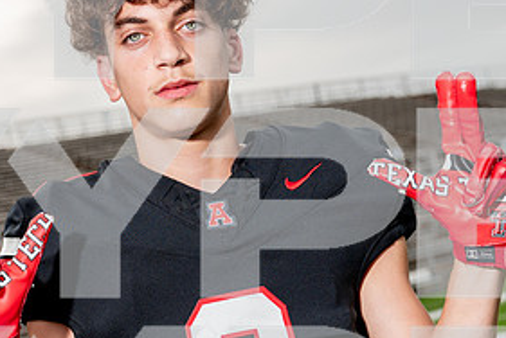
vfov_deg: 13.6
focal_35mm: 101
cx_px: 166
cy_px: 204
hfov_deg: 20.1
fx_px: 1421
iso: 100
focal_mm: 49
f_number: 5
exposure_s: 1/250
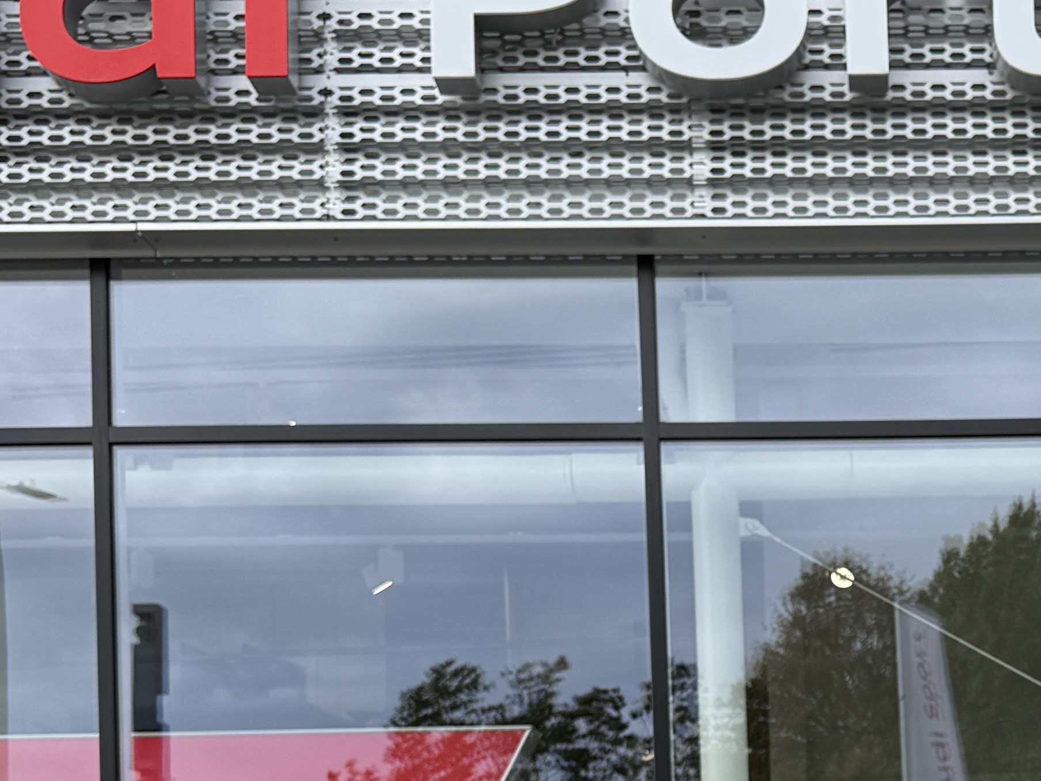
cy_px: 1013
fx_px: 2286
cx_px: 1001
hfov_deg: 24.7
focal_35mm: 76
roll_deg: +1.8
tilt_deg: +2.4
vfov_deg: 18.1
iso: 80
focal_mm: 6.76
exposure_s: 1/1337
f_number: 1.78
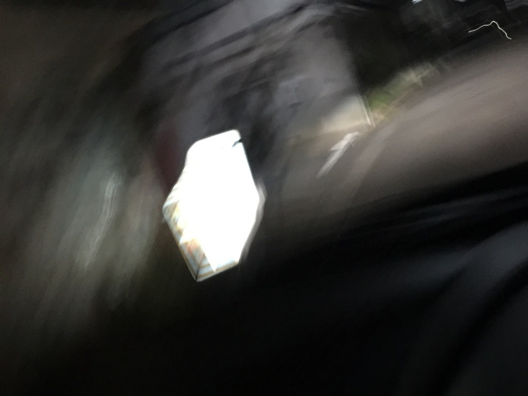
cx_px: 264
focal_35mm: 29
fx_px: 442
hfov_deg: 61.7
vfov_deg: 48.2
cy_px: 198
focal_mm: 4.15
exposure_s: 1/4
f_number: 2.2
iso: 200
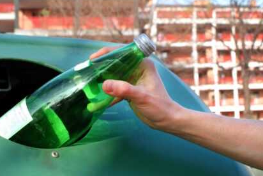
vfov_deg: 22.3
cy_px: 84
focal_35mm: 61
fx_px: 446
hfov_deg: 32.9
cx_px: 130
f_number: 8
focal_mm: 28
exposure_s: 1/90
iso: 100
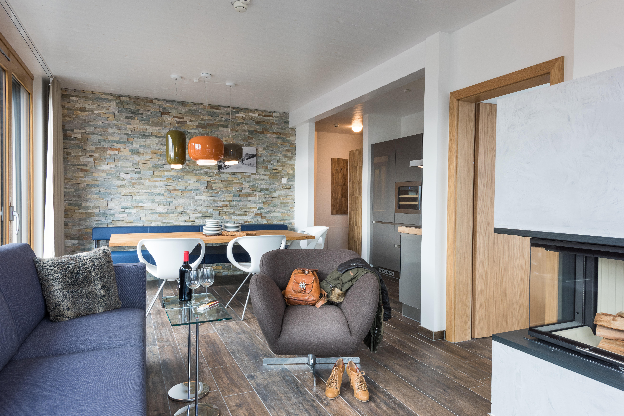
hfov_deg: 73.7
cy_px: 208
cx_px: 312
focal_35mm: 24
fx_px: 416
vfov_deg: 53.2
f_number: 9.5
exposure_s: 1/10
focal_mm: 24
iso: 280
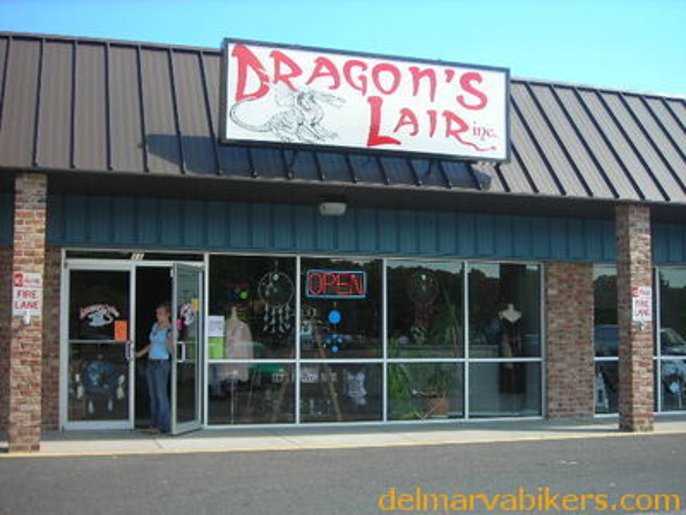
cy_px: 258
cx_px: 343
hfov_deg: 40.4
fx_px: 931
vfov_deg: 30.9
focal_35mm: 47
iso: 50
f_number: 3.4
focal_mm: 7.8
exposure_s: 1/201
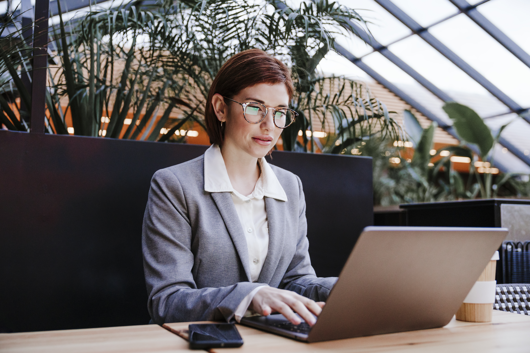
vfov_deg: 35.1
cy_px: 176
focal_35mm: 38
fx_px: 559
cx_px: 265
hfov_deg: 50.7
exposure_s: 1/160
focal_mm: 38
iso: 1600
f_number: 2.8
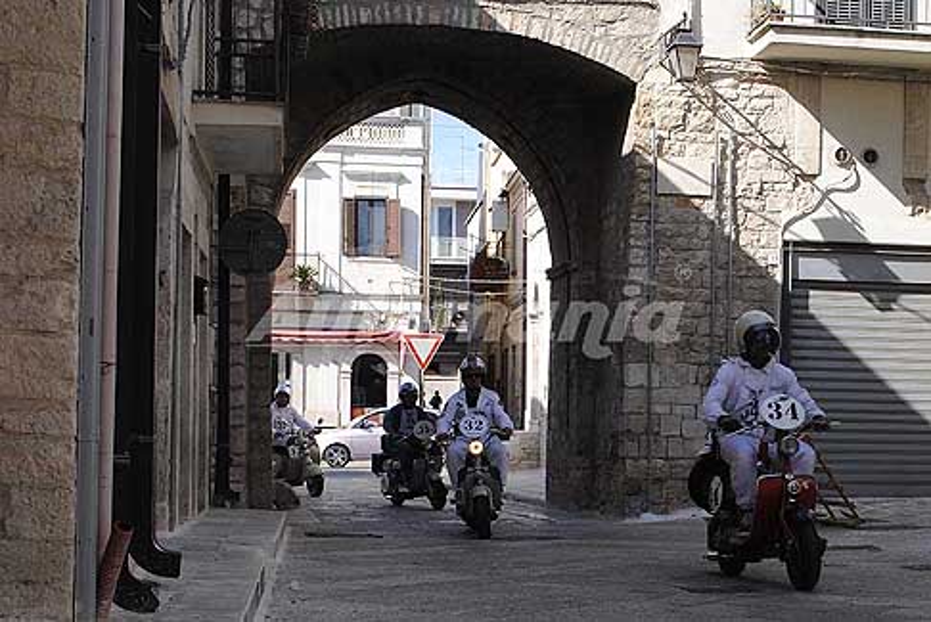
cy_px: 311
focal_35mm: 42
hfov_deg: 46.4
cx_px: 466
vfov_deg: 32.0
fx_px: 1087
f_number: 8
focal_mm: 28
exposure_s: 1/100
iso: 100
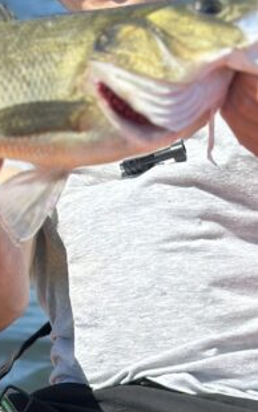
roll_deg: -3.1
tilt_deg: -11.2
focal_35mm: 168
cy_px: 318
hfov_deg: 7.8
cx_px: 8
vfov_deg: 12.4
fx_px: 1888
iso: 100
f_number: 1.78
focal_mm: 6.86
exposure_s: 1/3597
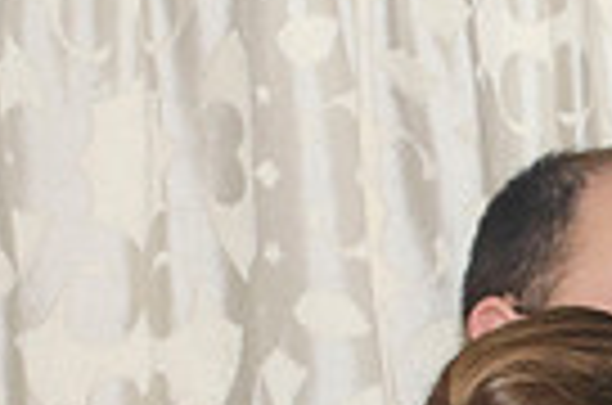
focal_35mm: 255
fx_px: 4325
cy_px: 792
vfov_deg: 5.3
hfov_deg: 7.8
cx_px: 1188
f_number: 4.5
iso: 400
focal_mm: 40
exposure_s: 1/80
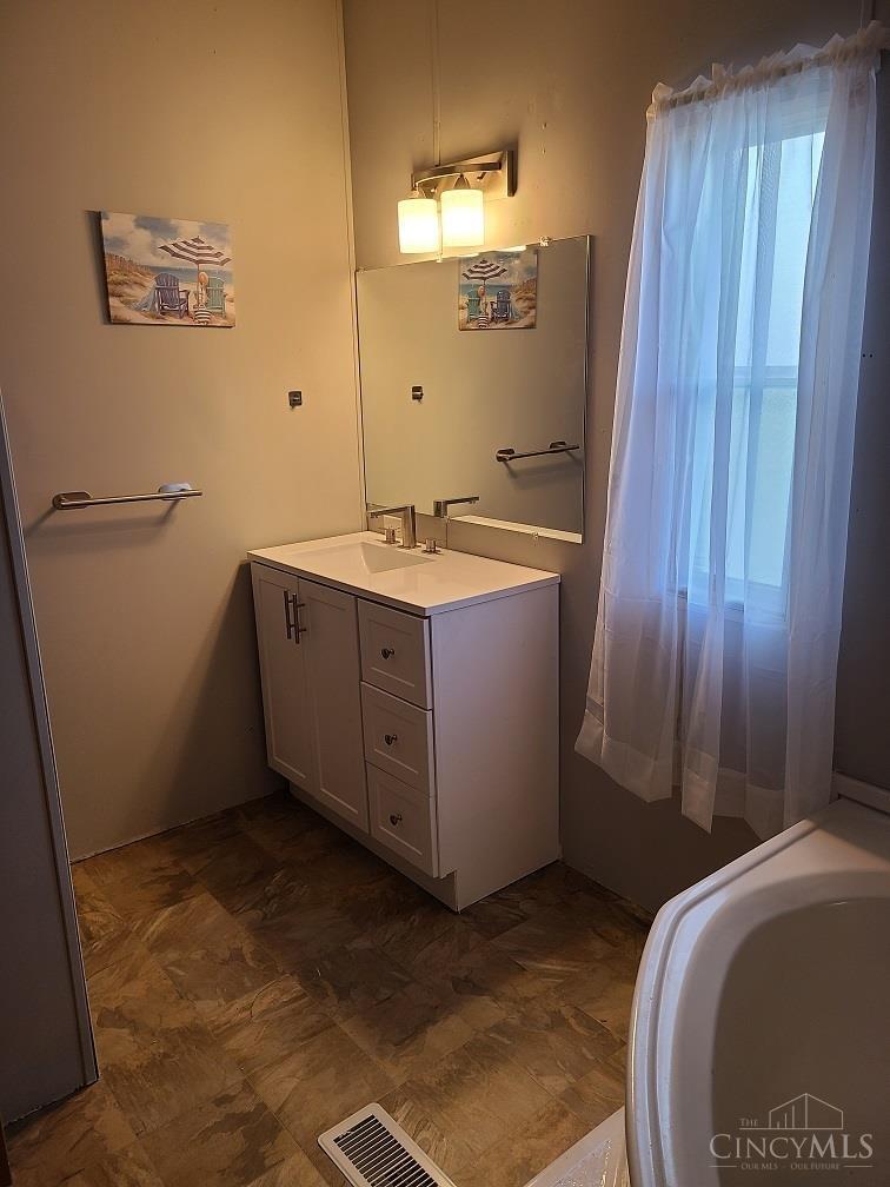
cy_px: 594
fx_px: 891
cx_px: 445
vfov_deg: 67.3
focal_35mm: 26
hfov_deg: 53.1
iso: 50
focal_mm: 5.4
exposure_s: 1/60
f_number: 1.8
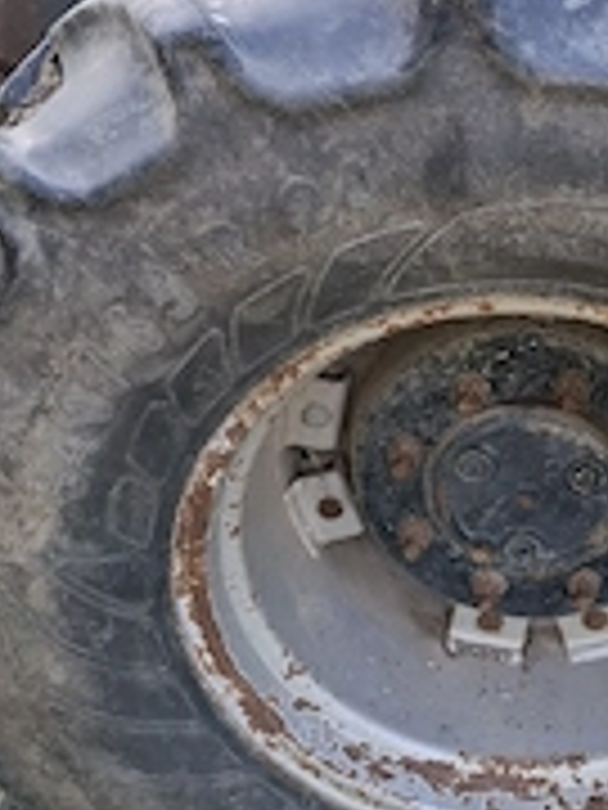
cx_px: 527
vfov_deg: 36.8
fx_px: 1194
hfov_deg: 27.7
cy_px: 230
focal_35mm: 51
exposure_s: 1/204
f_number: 1.8
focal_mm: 5.54
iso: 50
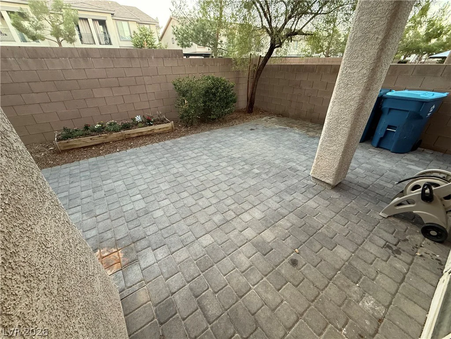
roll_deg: +1.1
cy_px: 170
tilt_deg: -30.8
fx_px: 182
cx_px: 226
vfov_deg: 85.7
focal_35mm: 14
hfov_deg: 102.1
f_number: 2.2
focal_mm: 2.22
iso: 200
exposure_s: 1/60
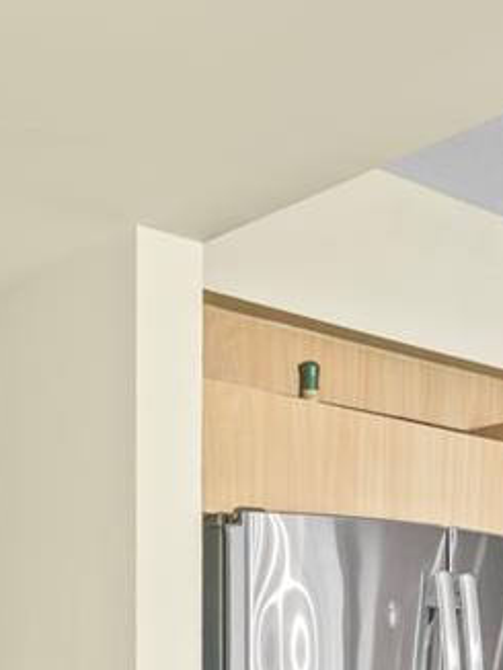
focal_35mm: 66
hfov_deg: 21.5
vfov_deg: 27.7
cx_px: 501
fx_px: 1277
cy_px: 668
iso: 64
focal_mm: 14
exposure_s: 1/2
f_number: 8
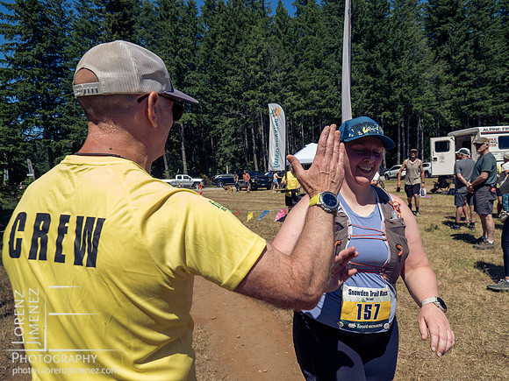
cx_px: 254
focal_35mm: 22
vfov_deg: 61.1
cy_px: 190
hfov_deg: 76.4
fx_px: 323
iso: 80
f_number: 4
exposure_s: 1/1000
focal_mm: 11
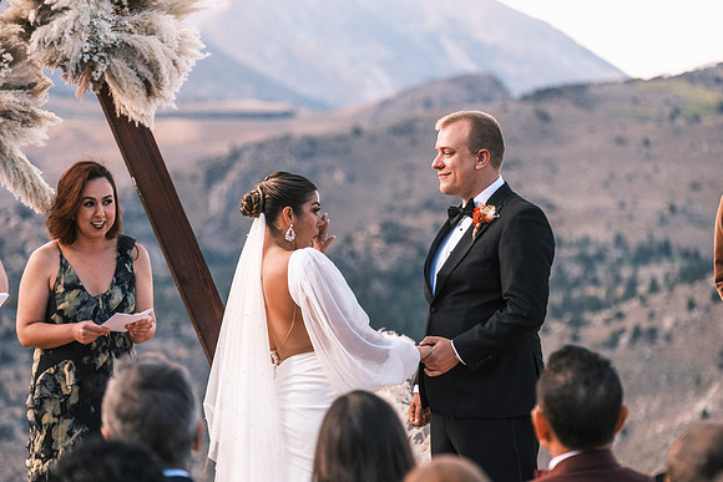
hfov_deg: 14.4
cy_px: 241
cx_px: 362
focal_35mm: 142
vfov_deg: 9.7
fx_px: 2852
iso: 400
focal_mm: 94.5
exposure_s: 1/1250
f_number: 2.8
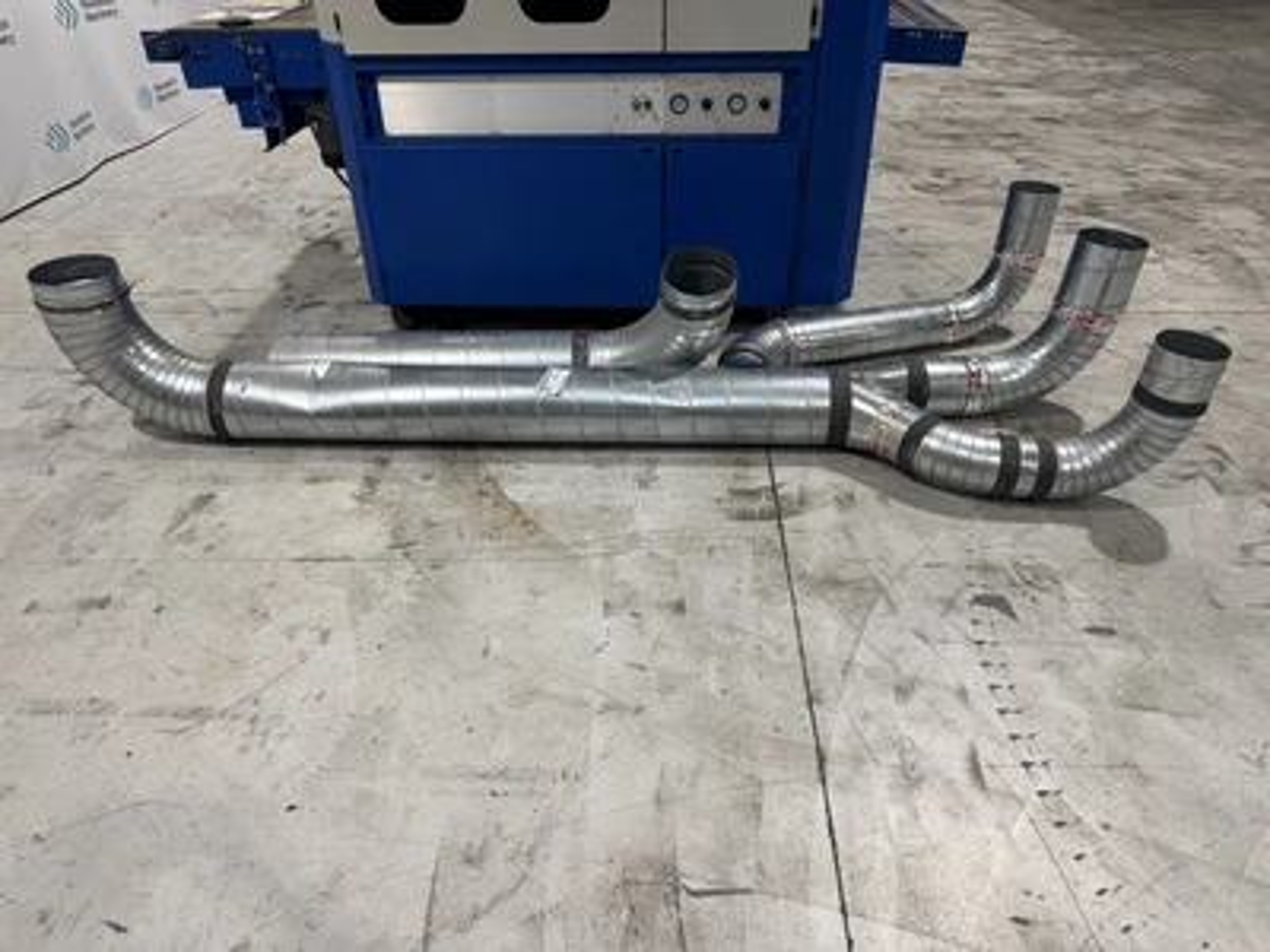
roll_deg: +1.8
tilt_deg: -35.4
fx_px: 881
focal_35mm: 24
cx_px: 635
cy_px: 476
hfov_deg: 71.6
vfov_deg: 56.8
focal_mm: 6.76
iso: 80
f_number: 1.78
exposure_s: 1/120
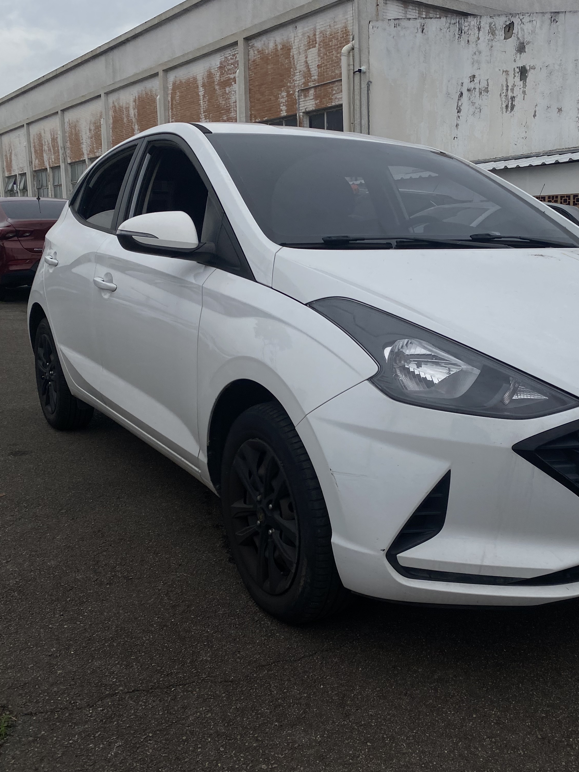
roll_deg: -0.4
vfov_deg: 52.6
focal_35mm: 35
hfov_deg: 40.1
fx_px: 781
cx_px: 394
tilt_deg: -11.2
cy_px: 385
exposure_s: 1/7692
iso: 32
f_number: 1.8
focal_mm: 4.25
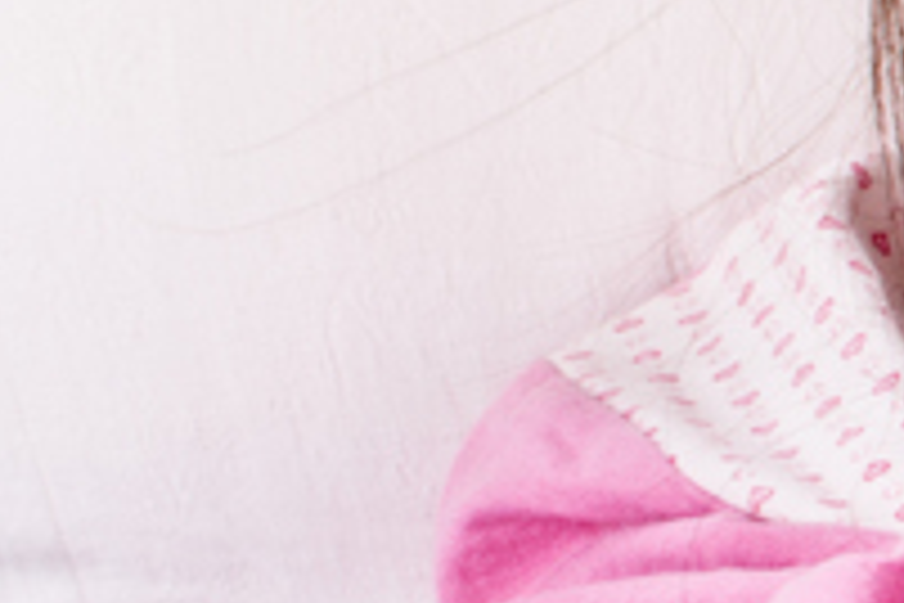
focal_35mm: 313
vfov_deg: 4.4
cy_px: -18
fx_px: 7859
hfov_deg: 6.4
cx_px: 1884
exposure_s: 1/200
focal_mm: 35
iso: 100
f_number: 9
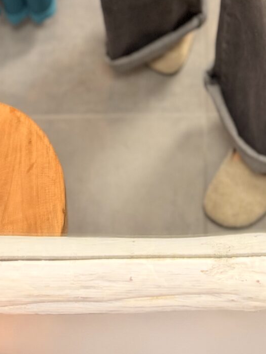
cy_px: -159
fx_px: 717
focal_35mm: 70
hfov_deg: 20.8
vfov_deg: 23.1
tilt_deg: -39.5
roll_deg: +0.6
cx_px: 206
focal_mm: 6.76
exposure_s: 1/50
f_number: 1.78
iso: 200
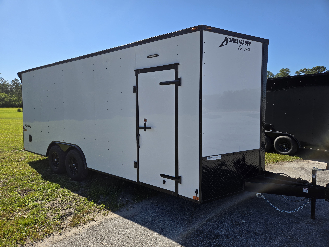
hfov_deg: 73.9
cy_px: 124
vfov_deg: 58.9
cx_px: 164
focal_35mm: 23
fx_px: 219
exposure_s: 1/1632
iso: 25
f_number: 1.8
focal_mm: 5.4
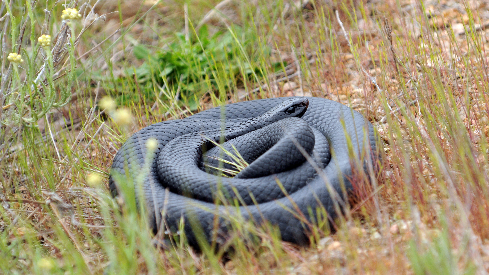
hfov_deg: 5.7
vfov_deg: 3.2
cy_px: 121
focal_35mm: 380
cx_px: 252
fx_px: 4927
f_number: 4
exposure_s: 1/1250
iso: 640
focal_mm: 200
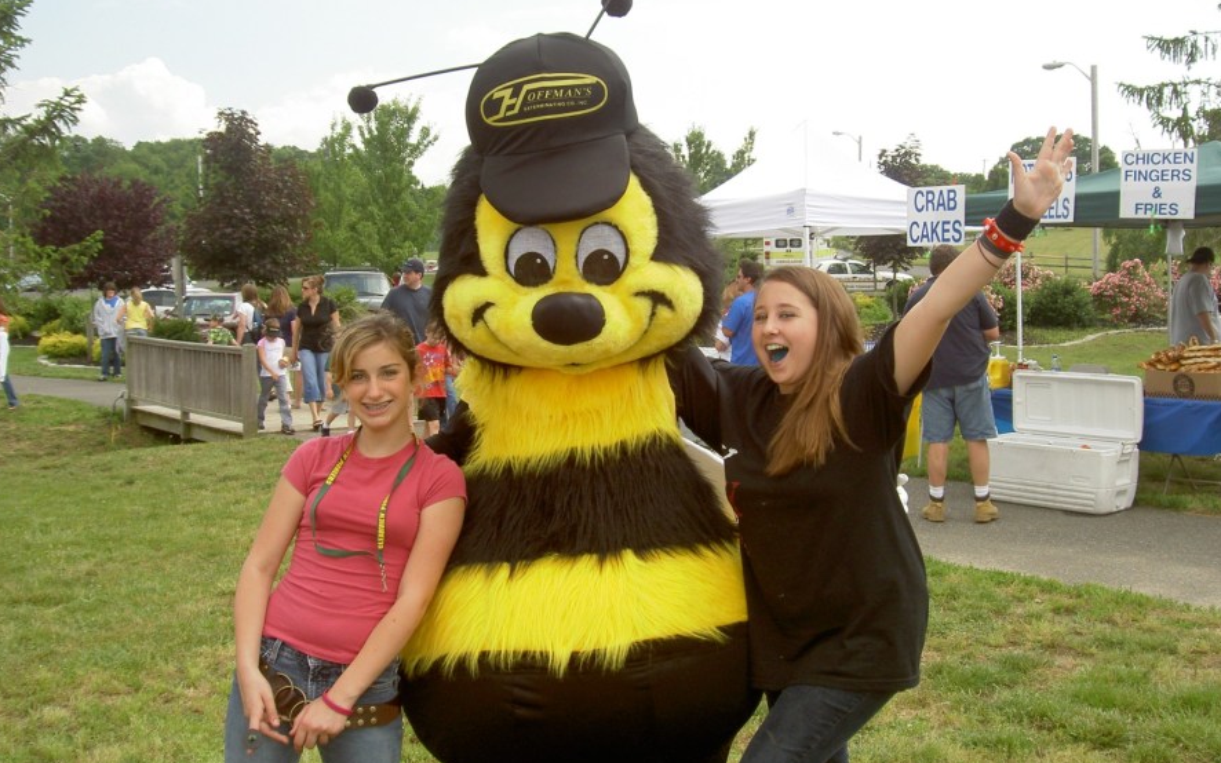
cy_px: 364
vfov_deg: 30.5
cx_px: 613
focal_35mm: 42
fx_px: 1398
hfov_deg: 47.2
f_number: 4.7
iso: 100
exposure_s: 1/250
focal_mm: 8
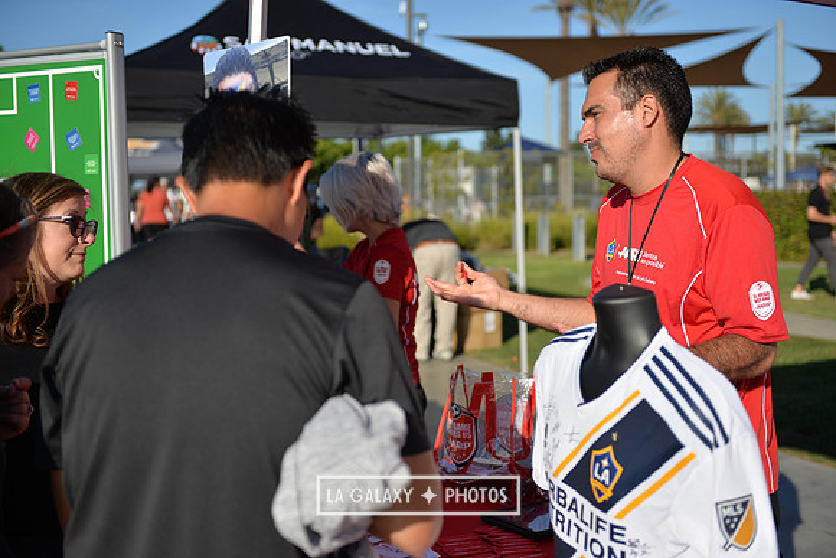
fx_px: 1115
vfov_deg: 28.1
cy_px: 279
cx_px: 418
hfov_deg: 41.1
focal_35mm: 48
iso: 100
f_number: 2.8
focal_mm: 48
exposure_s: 1/2500
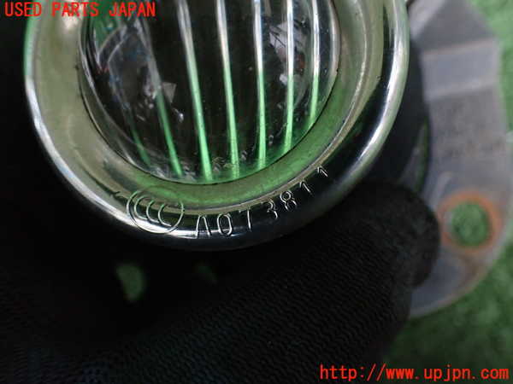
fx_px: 445
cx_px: 256
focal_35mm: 30
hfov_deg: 60.0
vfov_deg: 46.8
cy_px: 192
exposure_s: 1/100
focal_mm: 5.4
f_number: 2.3
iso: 800
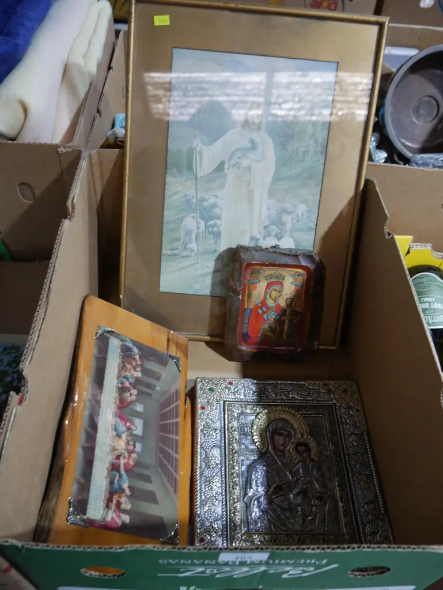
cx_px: 222
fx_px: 511
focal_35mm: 30
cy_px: 295
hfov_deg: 46.8
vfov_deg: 59.9
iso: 640
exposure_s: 1/60
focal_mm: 15
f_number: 3.6
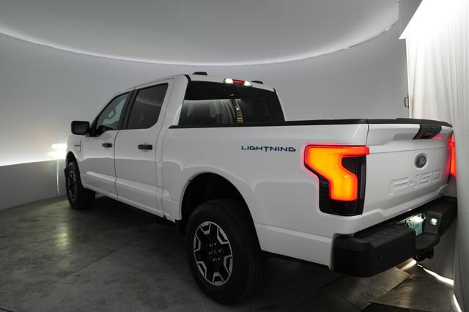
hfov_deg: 73.8
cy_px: 156
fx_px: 312
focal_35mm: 24
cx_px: 234
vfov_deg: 53.1
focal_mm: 24
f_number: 4
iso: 1000
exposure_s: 1/160
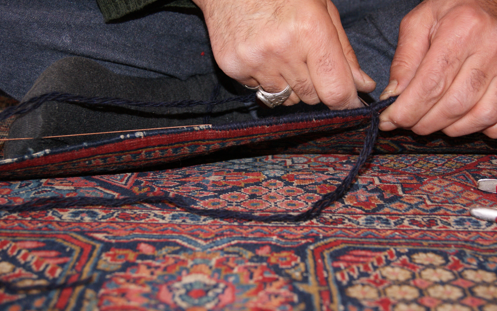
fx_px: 1322
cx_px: 287
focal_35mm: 98
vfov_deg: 13.4
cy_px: 133
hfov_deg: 21.3
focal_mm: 55
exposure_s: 1/80
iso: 400
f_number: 5.6
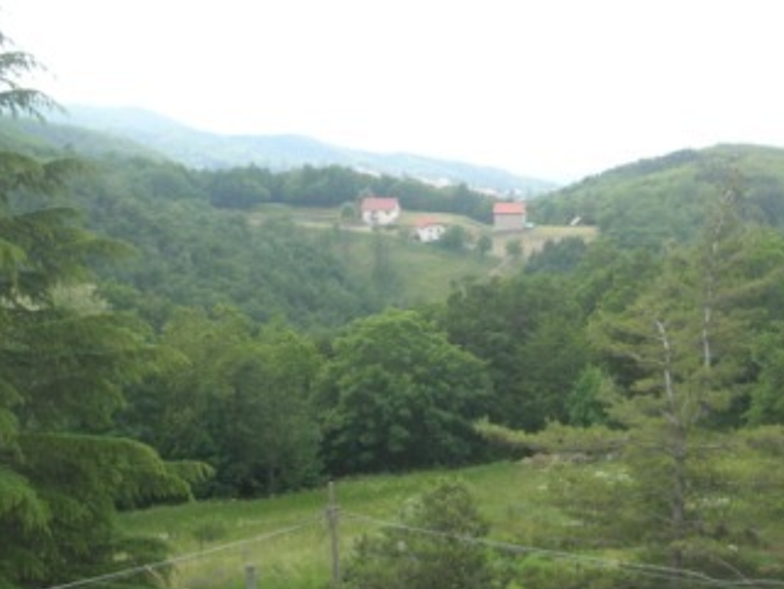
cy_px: 208
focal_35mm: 53
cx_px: 447
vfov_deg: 27.4
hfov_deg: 36.1
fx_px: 1201
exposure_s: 1/176
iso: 64
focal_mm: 7.8
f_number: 4.8
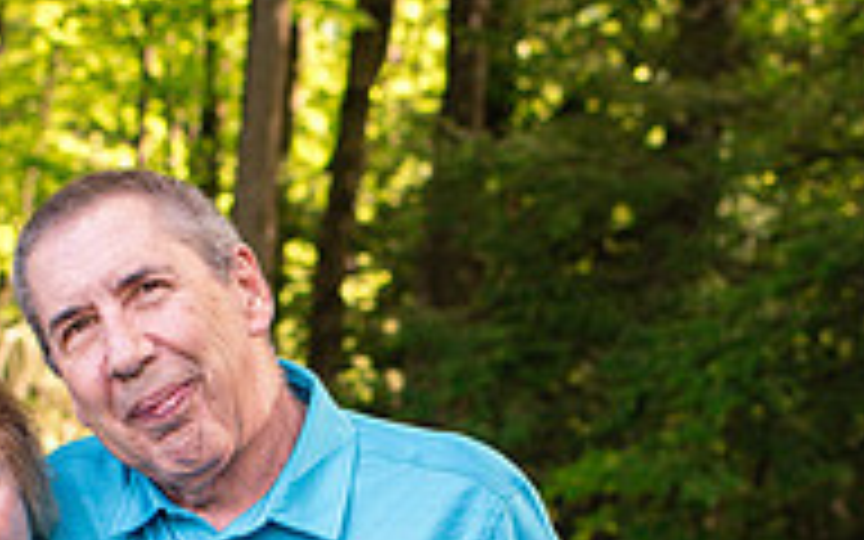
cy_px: 637
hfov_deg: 19.3
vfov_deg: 11.9
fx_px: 2543
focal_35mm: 108
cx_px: 441
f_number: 3.5
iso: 800
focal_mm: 35
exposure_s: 1/400
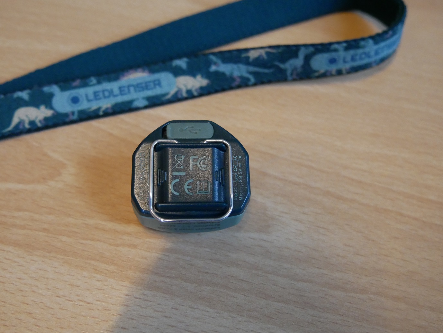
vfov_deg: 34.4
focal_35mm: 42
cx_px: 222
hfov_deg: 44.8
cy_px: 166
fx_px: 538
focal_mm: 21
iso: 3200
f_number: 4
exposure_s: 1/40
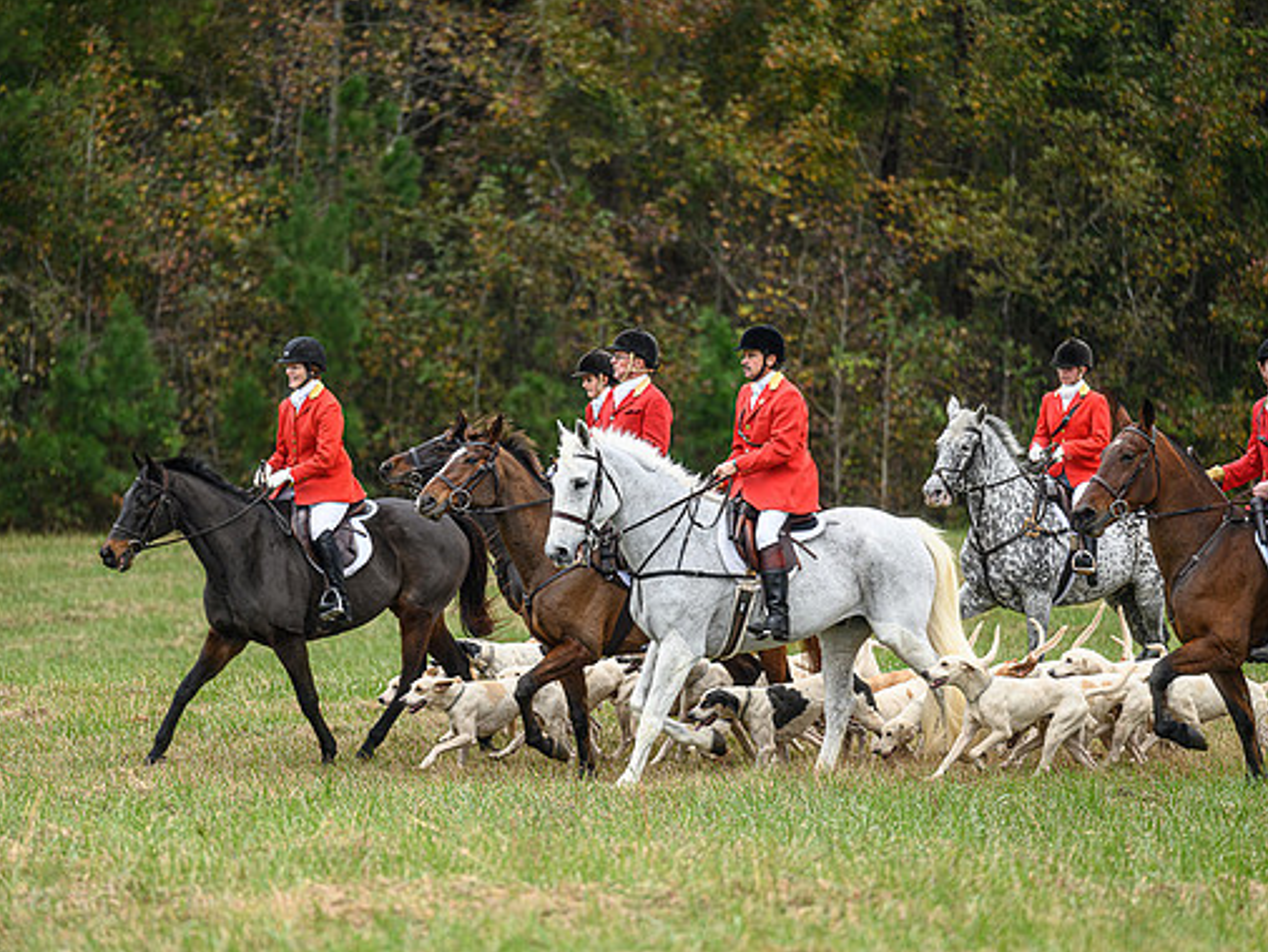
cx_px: 578
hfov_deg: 7.9
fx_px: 9160
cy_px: 520
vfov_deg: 5.9
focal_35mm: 250
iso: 400
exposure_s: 1/500
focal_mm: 200
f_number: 3.2
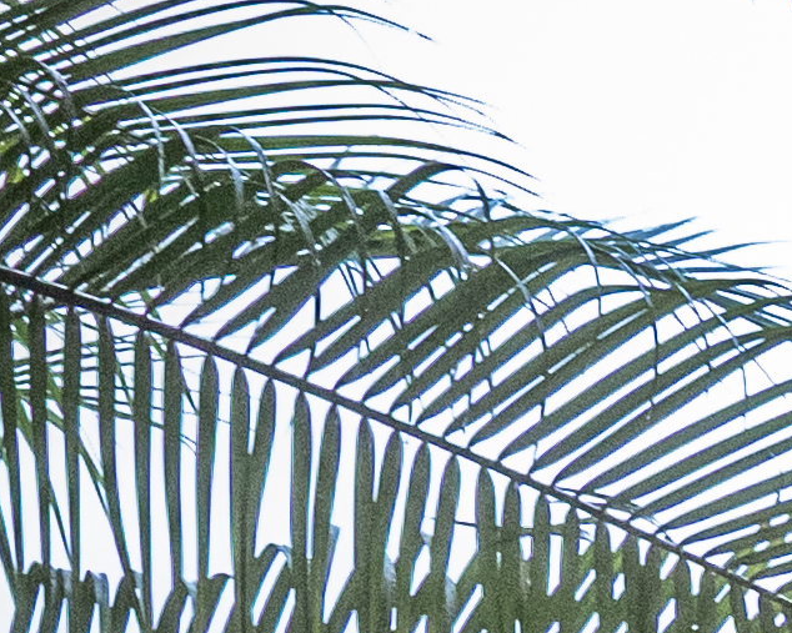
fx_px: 4511
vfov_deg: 6.8
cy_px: 2220
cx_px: 2416
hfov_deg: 8.4
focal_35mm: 192
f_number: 11
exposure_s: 1/40
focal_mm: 21.5
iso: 3200
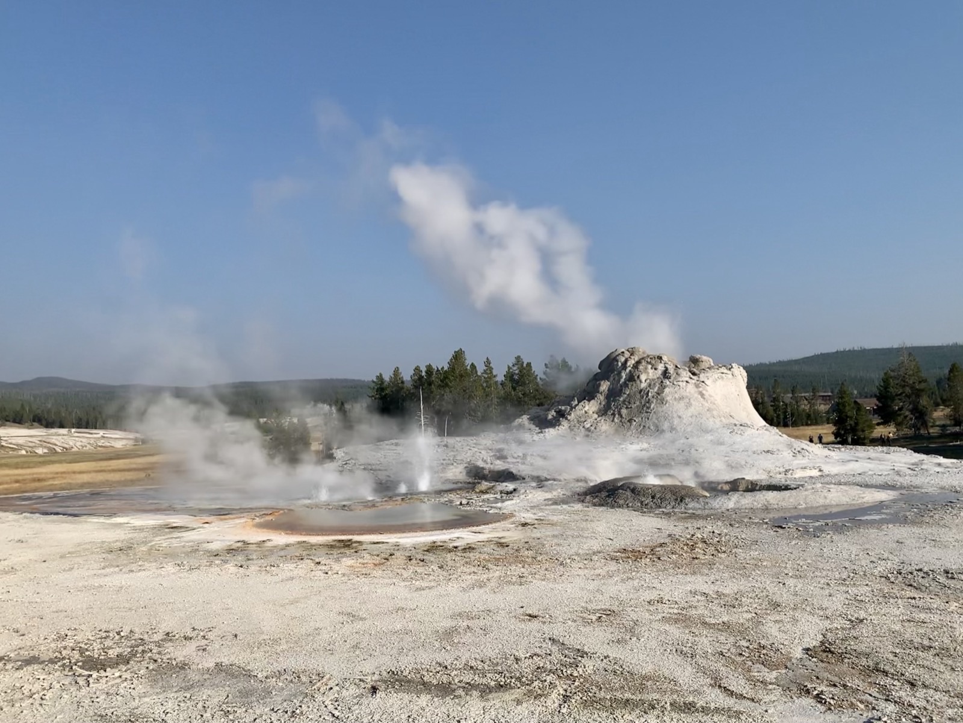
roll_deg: +0.4
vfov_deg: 53.1
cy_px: 362
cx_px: 482
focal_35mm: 26
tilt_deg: +5.0
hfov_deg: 67.3
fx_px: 723
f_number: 1.8
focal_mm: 4.25
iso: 25
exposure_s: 1/3937
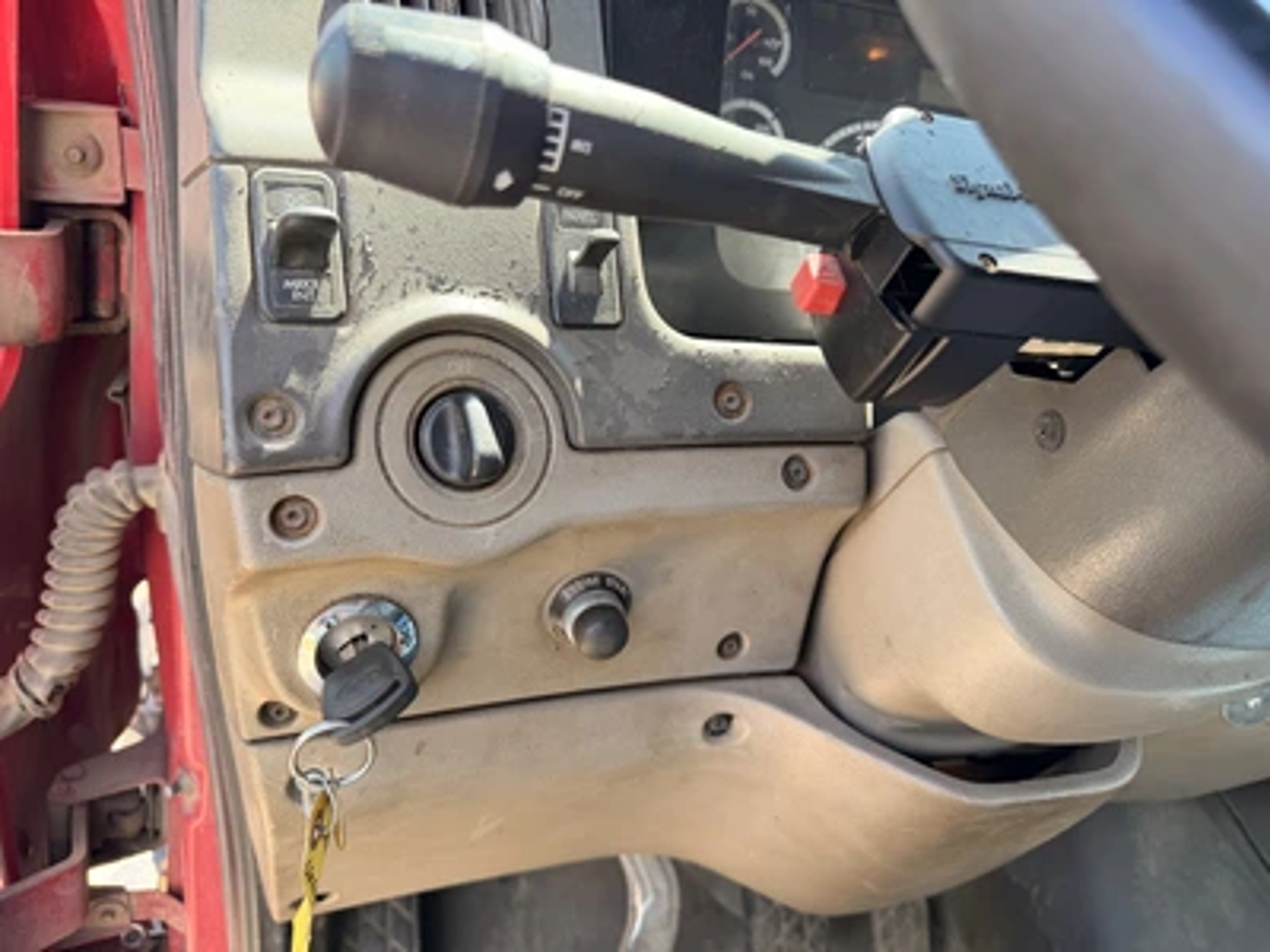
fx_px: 881
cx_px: 635
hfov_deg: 71.6
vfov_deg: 56.8
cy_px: 476
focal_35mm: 24
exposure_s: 1/199
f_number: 1.78
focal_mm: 6.76
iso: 80
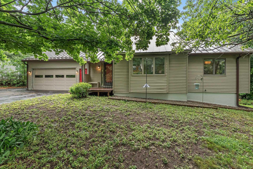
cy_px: 87
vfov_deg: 72.6
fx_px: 115
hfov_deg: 95.6
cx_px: 131
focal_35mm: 16
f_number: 8
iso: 640
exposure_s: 1/100
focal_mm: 15.3
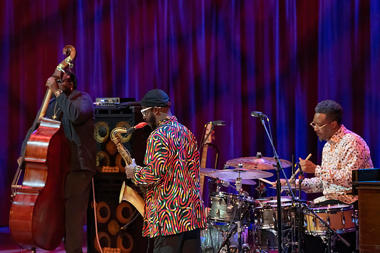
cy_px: 130
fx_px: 2531
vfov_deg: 5.7
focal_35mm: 240
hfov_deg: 8.6
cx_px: 179
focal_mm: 218
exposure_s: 1/320
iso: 5000
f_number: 5.6
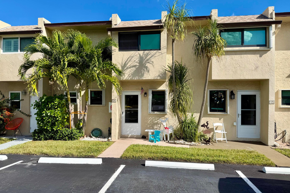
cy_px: 103
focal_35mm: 25
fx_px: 201
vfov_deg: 51.2
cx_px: 145
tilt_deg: +0.7
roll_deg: +0.5
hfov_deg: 71.5
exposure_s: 1/4673
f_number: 1.78
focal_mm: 6.76
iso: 80
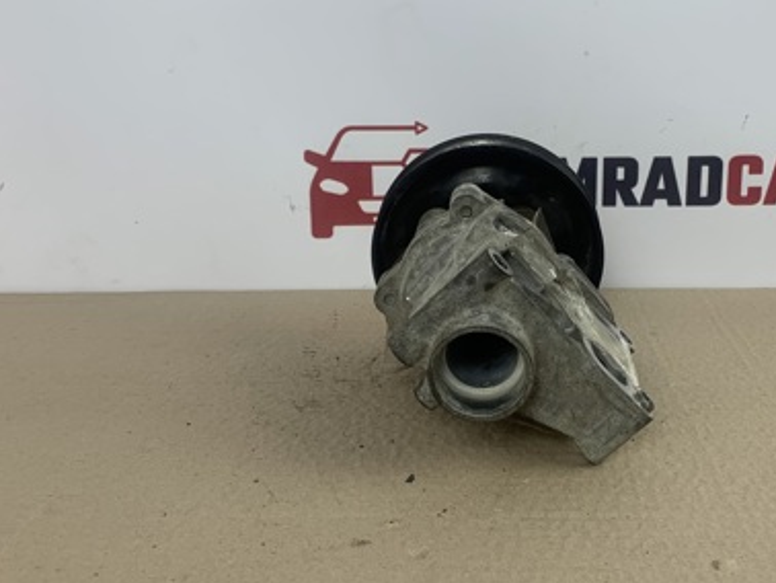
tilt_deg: -13.0
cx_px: 493
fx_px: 987
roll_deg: +0.4
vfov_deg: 32.9
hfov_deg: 42.5
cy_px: 257
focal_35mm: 44
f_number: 1.8
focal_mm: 4.25
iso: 32
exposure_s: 1/122
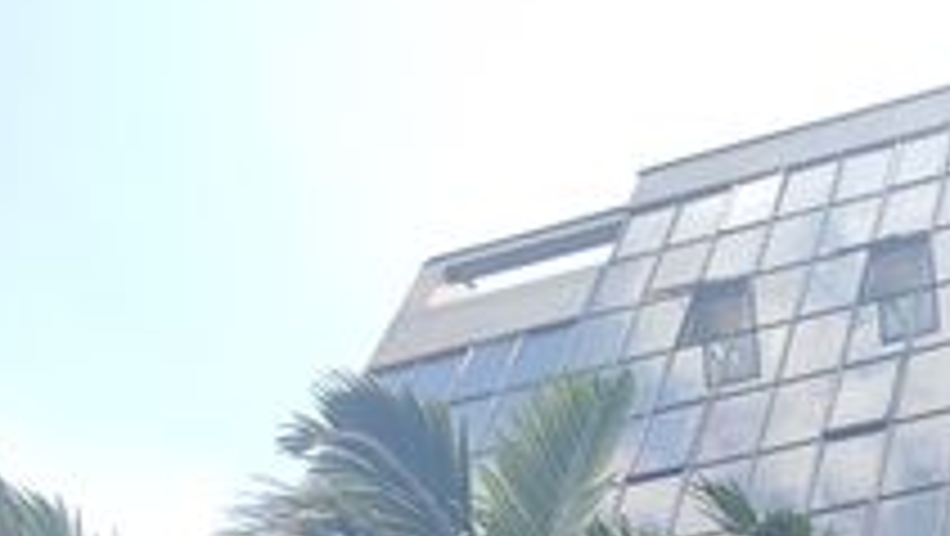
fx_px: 1210
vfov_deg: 17.4
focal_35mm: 48
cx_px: 1297
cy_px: 1095
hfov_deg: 31.0
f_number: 2.2
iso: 101
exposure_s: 1/240
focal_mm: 2.16
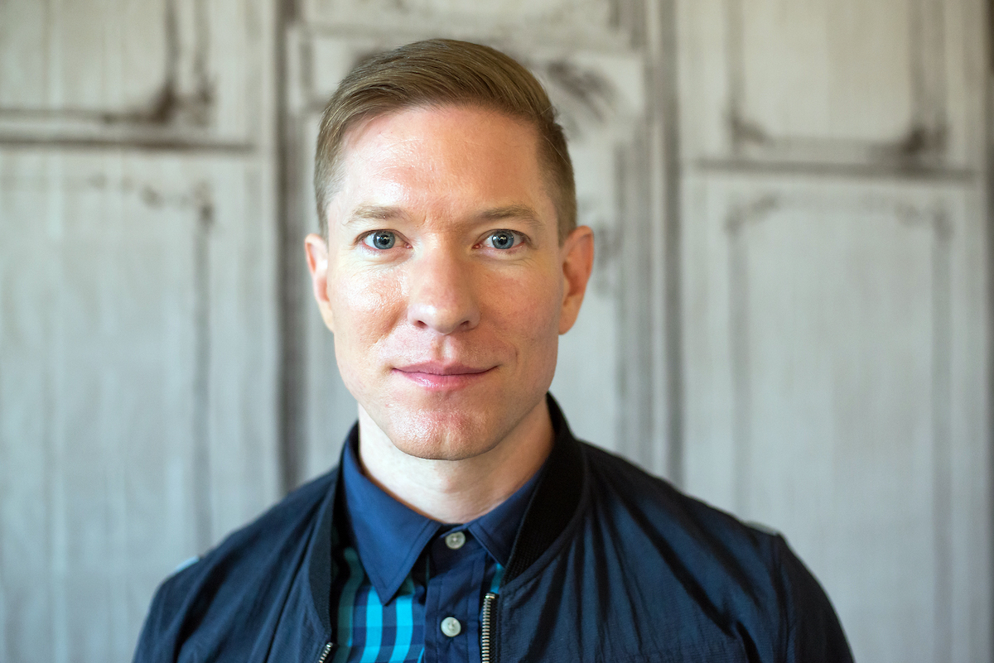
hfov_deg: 39.6
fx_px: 1381
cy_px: 332
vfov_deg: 27.0
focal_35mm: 50
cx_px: 497
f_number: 2.5
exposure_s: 1/200
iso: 2000
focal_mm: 50
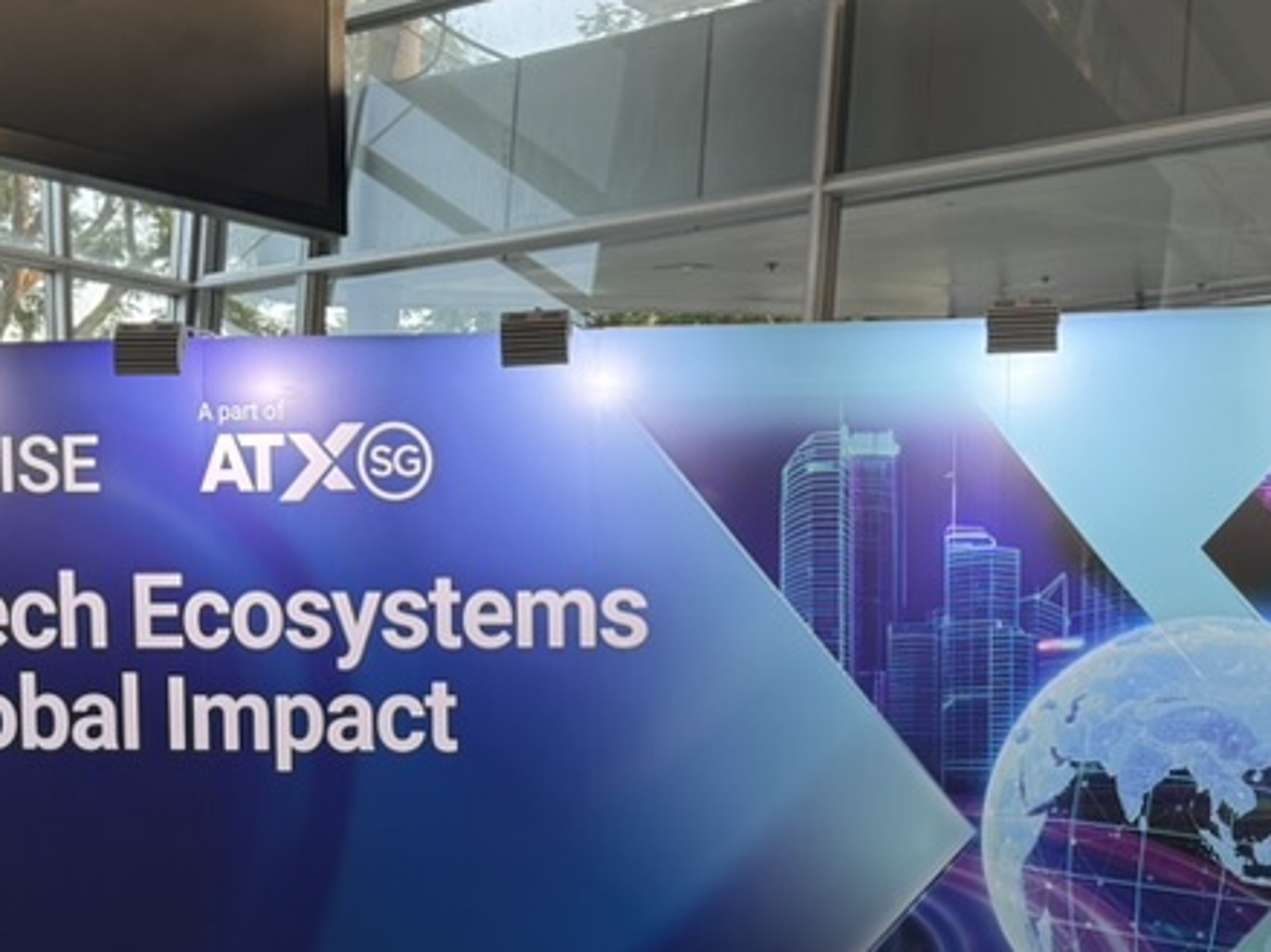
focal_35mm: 56
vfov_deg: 25.5
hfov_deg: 34.3
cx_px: 701
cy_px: 793
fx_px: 2056
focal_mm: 6.76
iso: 100
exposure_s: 1/100
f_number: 1.78
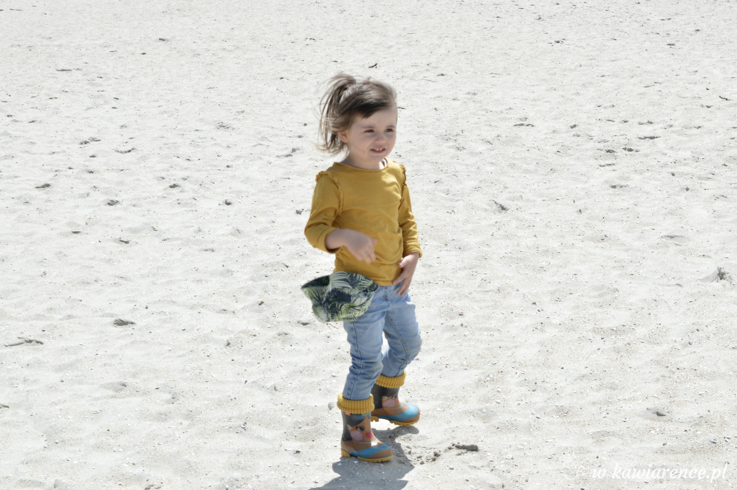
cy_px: 245
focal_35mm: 82
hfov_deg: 24.6
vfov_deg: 16.5
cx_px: 368
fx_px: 1687
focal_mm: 55
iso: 200
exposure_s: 1/200
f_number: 13
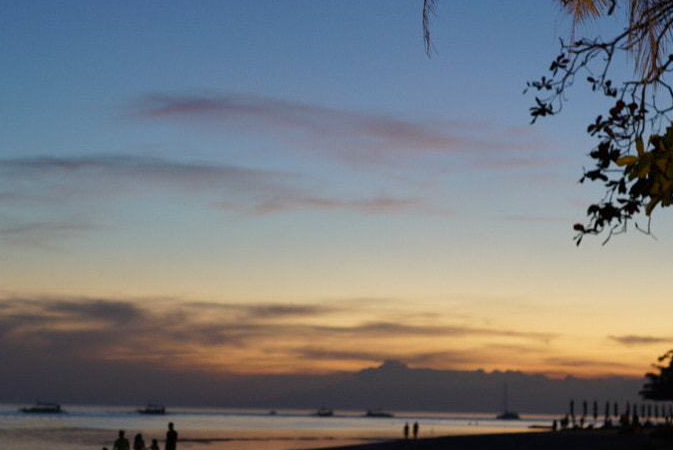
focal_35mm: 107
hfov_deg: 19.1
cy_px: 268
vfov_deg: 12.8
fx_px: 2002
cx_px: 360
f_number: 2.8
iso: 800
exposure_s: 1/30
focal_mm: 45
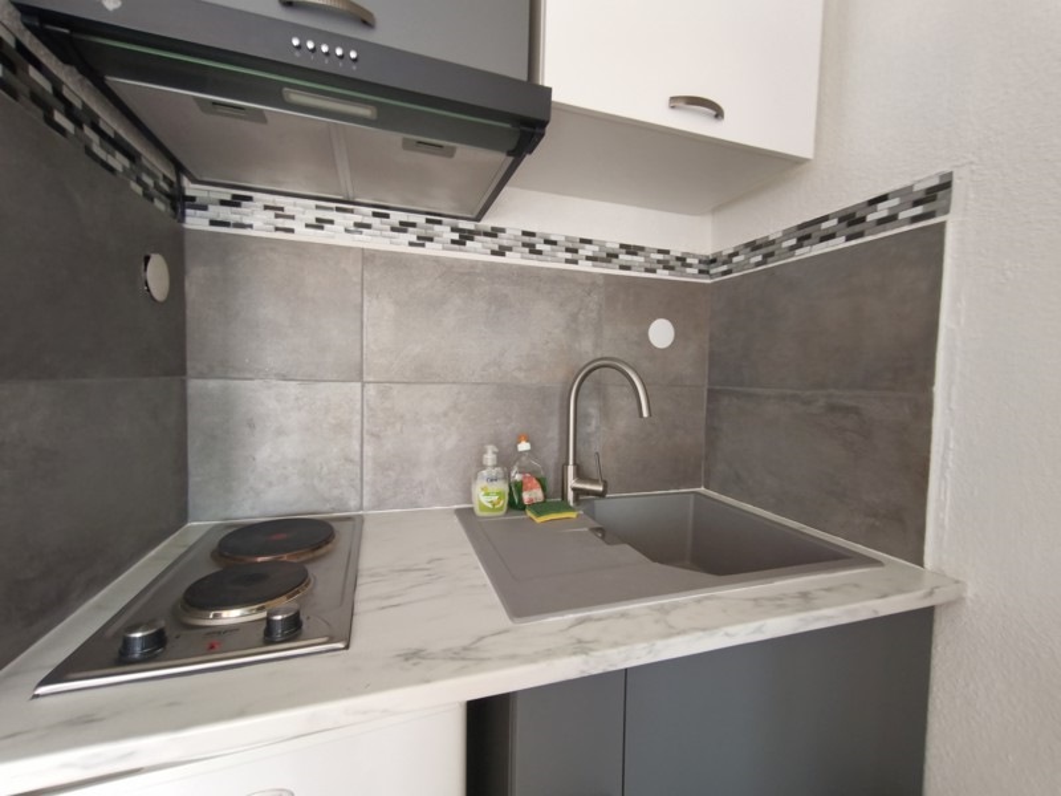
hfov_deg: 98.2
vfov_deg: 81.7
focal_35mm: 15
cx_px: 530
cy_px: 398
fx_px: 460
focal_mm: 1.91
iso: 153
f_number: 2.2
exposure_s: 1/50
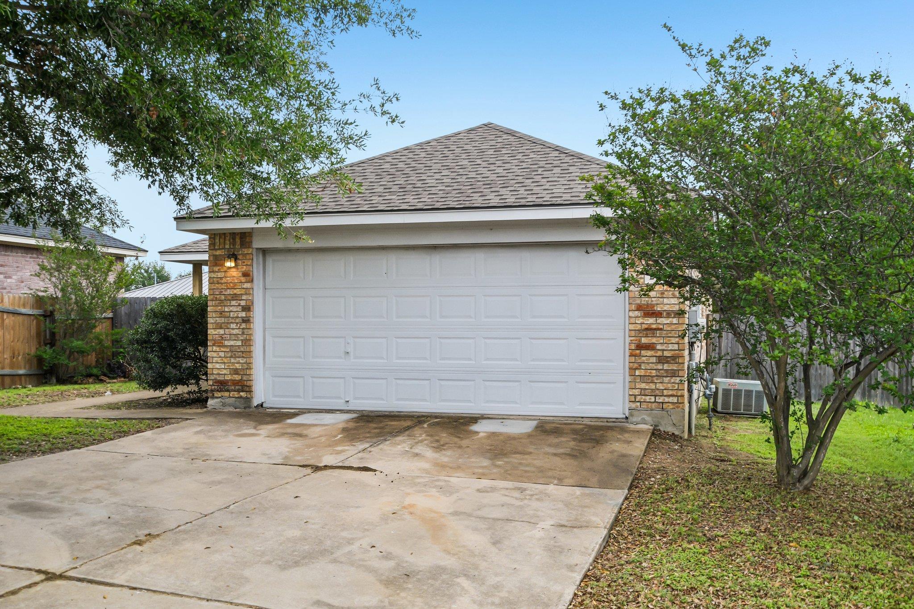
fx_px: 914
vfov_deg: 36.9
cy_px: 304
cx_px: 457
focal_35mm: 36
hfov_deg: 53.1
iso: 400
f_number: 8
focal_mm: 24
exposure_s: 1/400
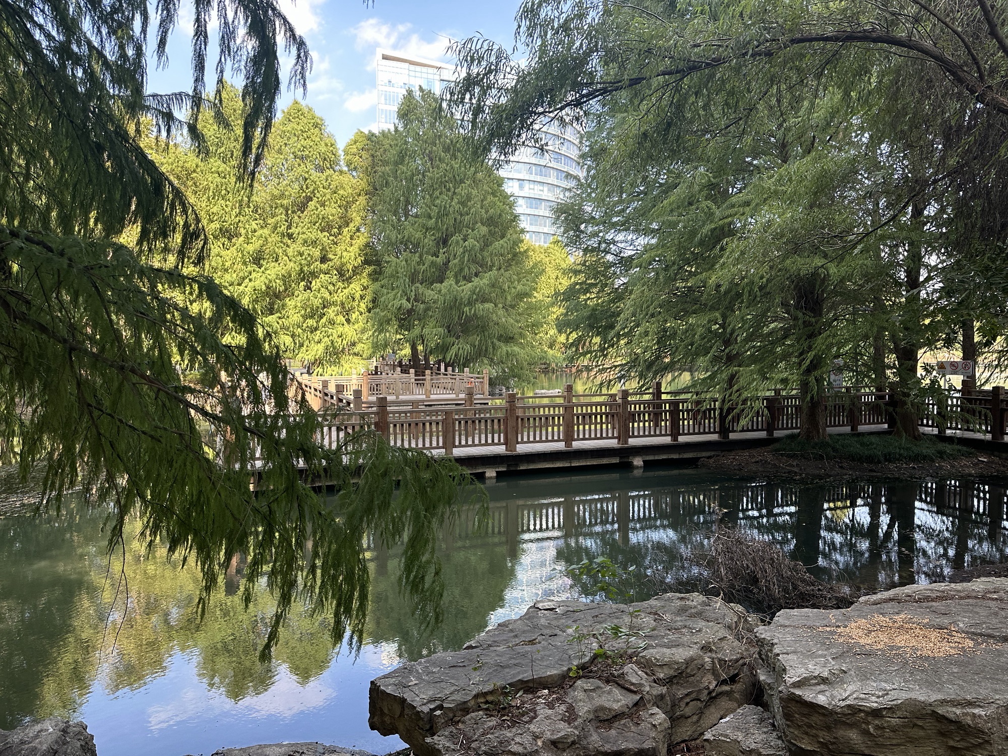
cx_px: 504
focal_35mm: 24
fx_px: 699
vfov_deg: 56.8
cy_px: 378
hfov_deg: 71.6
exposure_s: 1/355
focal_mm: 6.86
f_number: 1.78
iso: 80
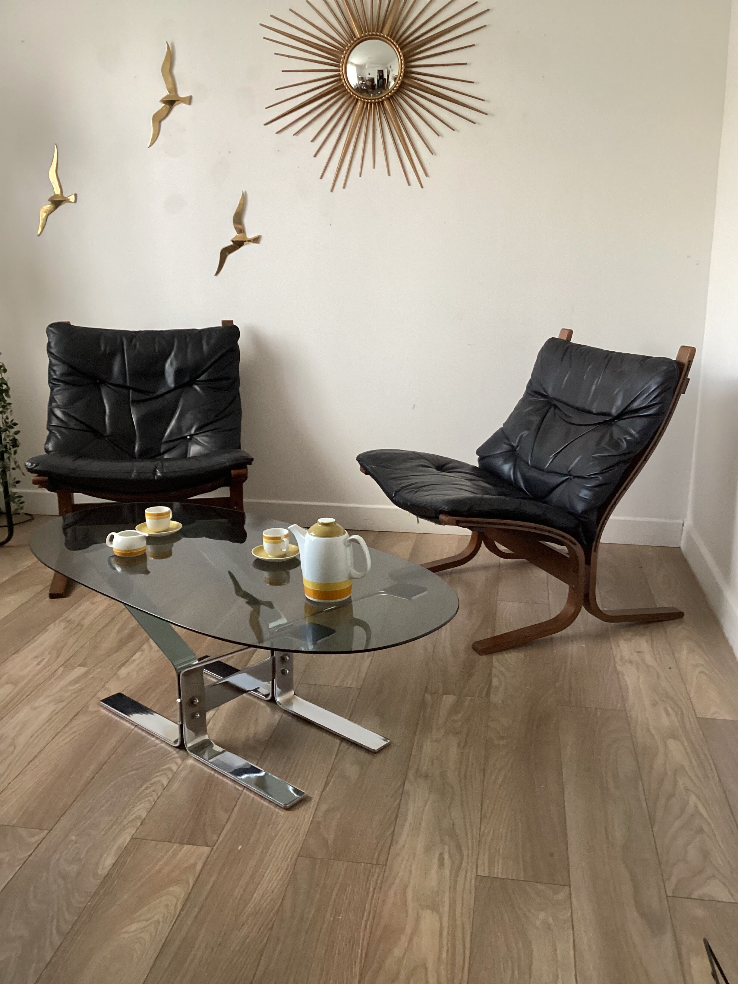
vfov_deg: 58.4
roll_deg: -0.4
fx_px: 881
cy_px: 492
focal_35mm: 31
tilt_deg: -15.0
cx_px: 369
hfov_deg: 45.4
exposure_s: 1/40
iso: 250
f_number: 2.4
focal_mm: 3.3
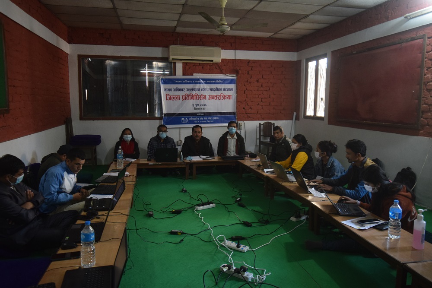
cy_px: 144
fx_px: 324
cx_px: 216
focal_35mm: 27
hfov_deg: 67.4
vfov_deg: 47.9
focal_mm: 18
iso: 1250
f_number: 3.5
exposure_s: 1/60
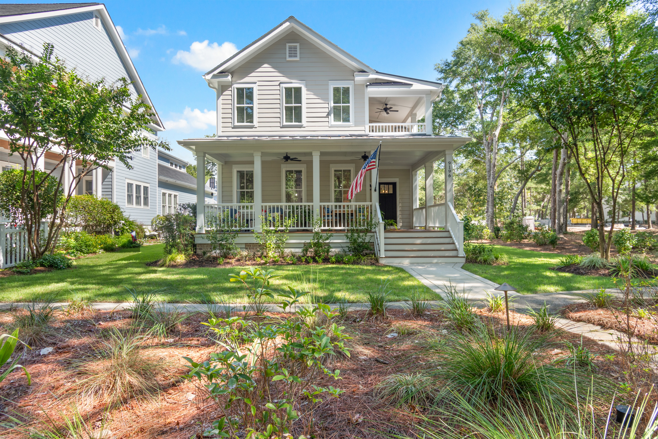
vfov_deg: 64.6
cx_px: 329
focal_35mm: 19
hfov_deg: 86.9
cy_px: 220
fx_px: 347
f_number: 5
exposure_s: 1/60
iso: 100
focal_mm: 13
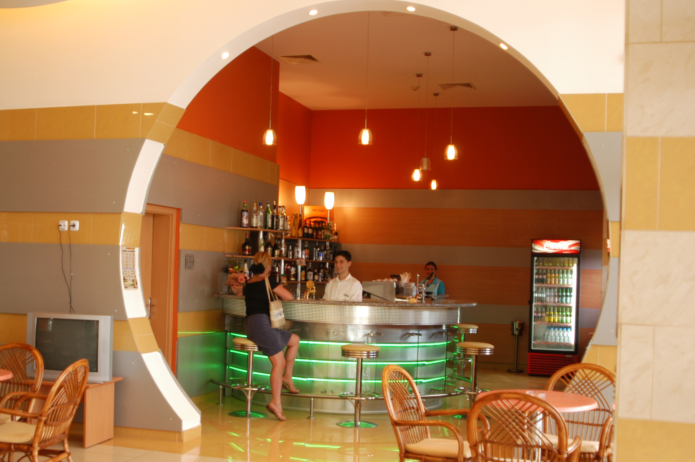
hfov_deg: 42.5
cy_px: 272
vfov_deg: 29.1
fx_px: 887
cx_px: 270
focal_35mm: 46
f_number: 3.5
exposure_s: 1/30
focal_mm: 24
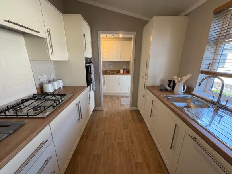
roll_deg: -0.1
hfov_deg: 102.1
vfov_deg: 85.7
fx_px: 94
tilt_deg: -15.7
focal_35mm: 14
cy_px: 87
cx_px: 116
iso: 80
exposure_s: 1/99
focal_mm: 2.22
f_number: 2.2
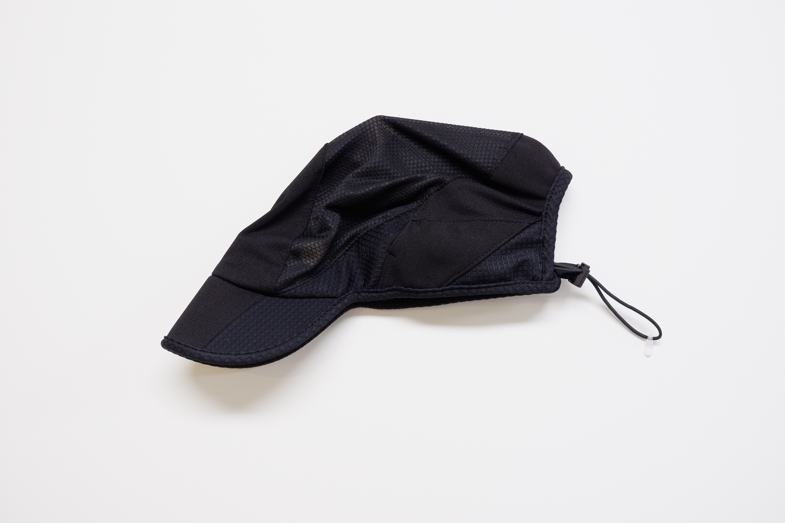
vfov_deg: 35.1
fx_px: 829
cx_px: 392
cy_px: 262
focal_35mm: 38
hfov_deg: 50.7
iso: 640
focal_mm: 25.6
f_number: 4.4
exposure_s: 1/38
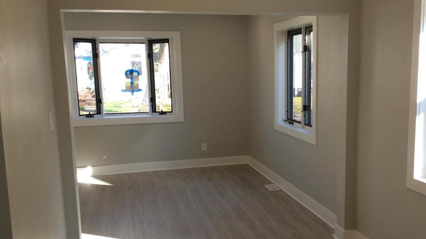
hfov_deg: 49.2
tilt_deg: -9.0
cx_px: 246
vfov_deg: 29.0
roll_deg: +1.4
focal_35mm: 41
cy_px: 137
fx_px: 463
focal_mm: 3.3
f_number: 2.4
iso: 40
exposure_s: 1/120
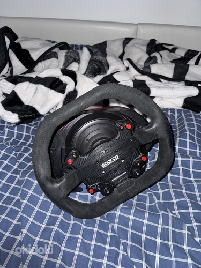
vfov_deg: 71.6
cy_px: 134
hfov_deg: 56.8
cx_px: 100
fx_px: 186
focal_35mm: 24
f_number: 1.78
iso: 50
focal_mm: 6.76
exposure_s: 1/4
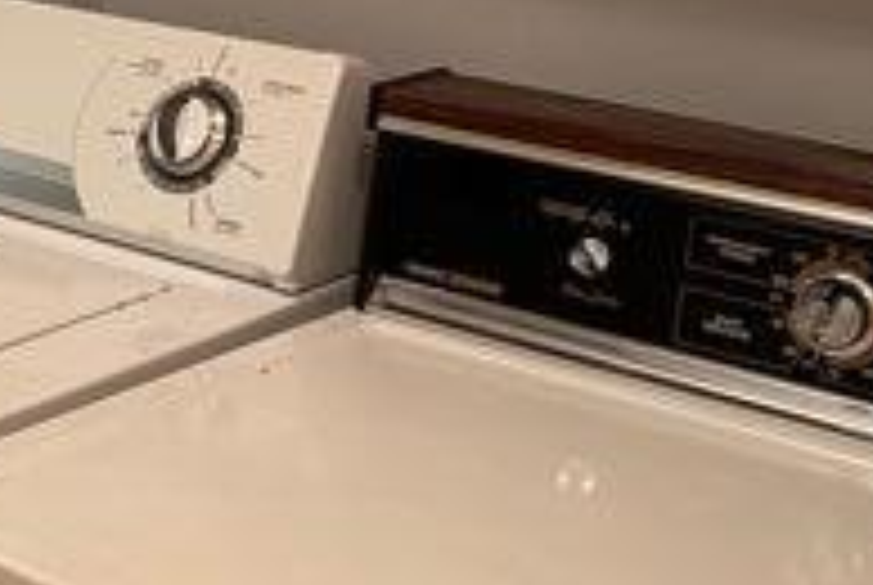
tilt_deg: -11.6
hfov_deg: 21.7
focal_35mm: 89
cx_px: -68
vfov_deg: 15.3
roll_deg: +0.5
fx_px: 2162
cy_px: 86
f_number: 1.6
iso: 160
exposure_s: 1/60
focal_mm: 4.2
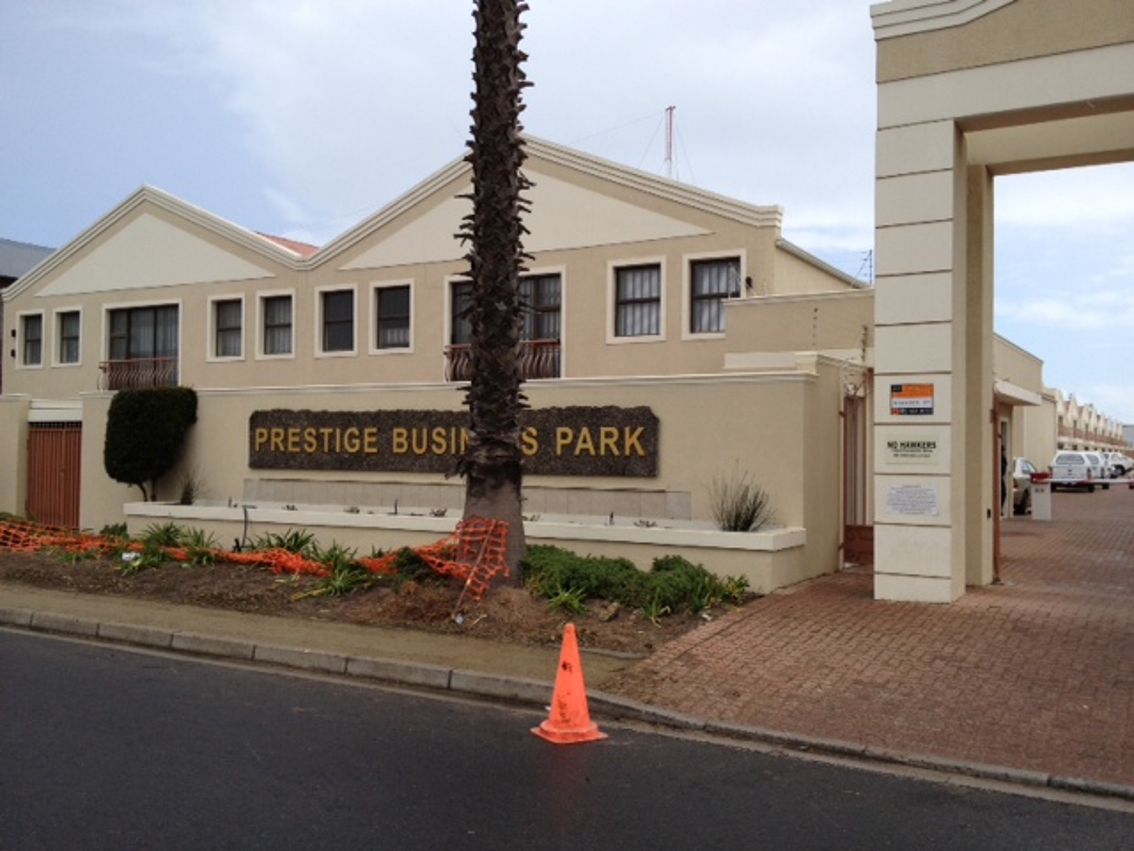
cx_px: 567
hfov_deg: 52.6
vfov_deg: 40.7
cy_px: 426
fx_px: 1147
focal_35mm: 35
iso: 64
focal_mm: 4.28
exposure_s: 1/1255
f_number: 2.4
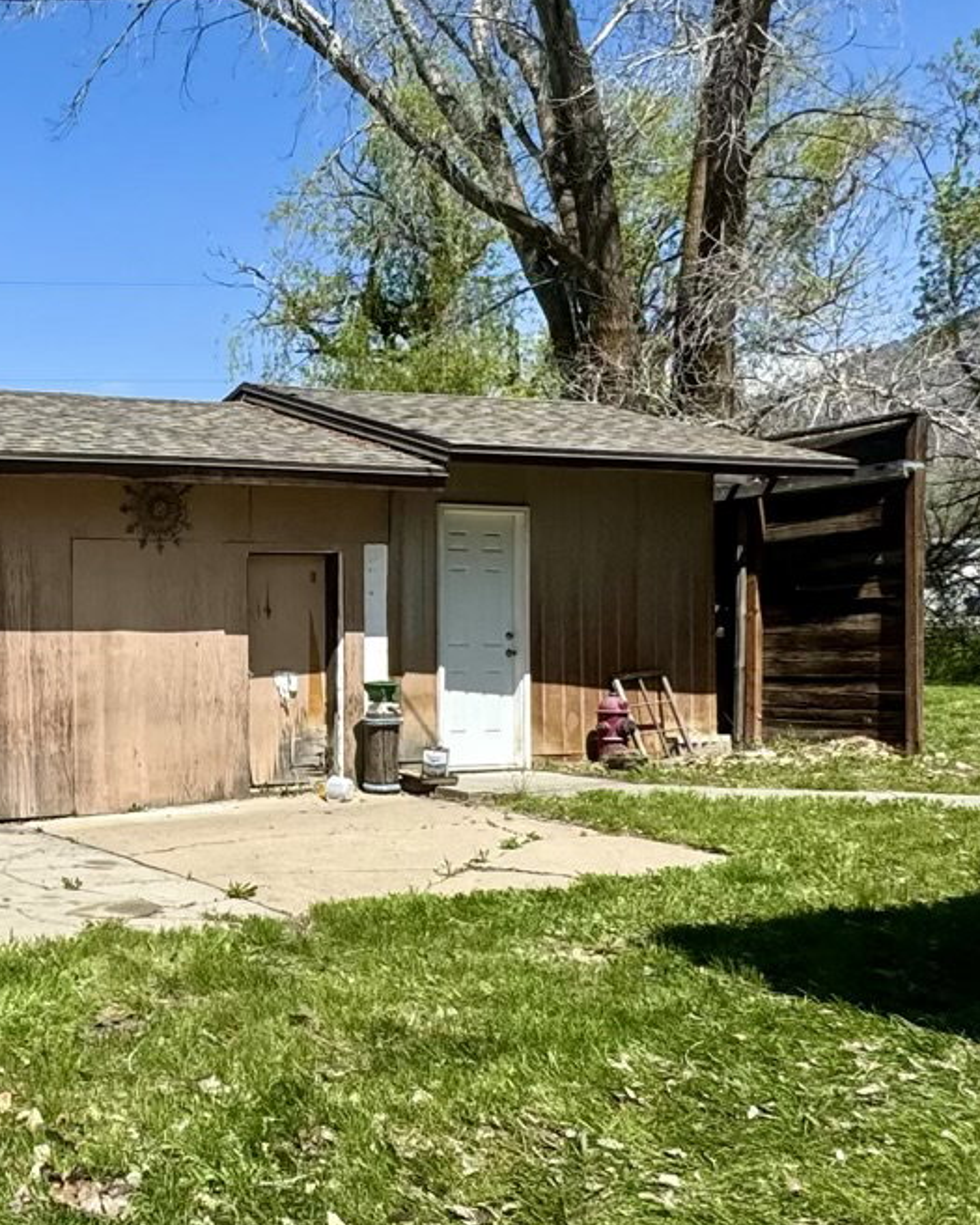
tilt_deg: -1.0
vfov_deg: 45.7
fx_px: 1450
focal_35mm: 40
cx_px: -149
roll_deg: -0.6
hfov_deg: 32.0
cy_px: 665
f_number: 2.2
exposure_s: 1/2985
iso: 50
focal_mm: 2.22
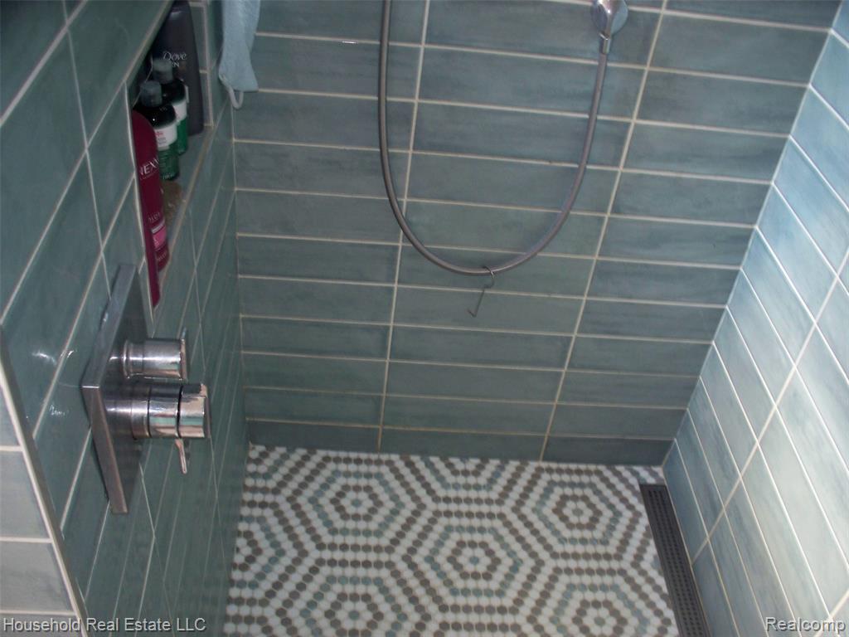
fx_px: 858
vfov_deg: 40.7
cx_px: 424
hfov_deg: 52.6
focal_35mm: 35
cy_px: 318
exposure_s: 1/30
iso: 200
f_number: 2.8
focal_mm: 7.54
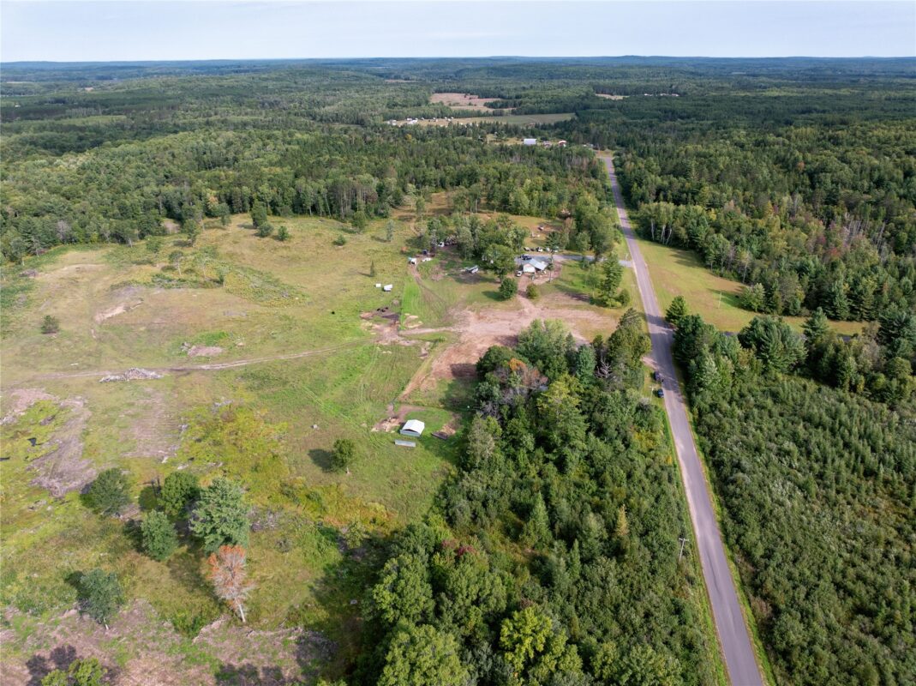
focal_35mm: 24
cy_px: 343
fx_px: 635
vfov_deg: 56.7
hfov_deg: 71.6
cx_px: 458
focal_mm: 12.29
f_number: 2.8
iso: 130
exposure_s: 1/1250
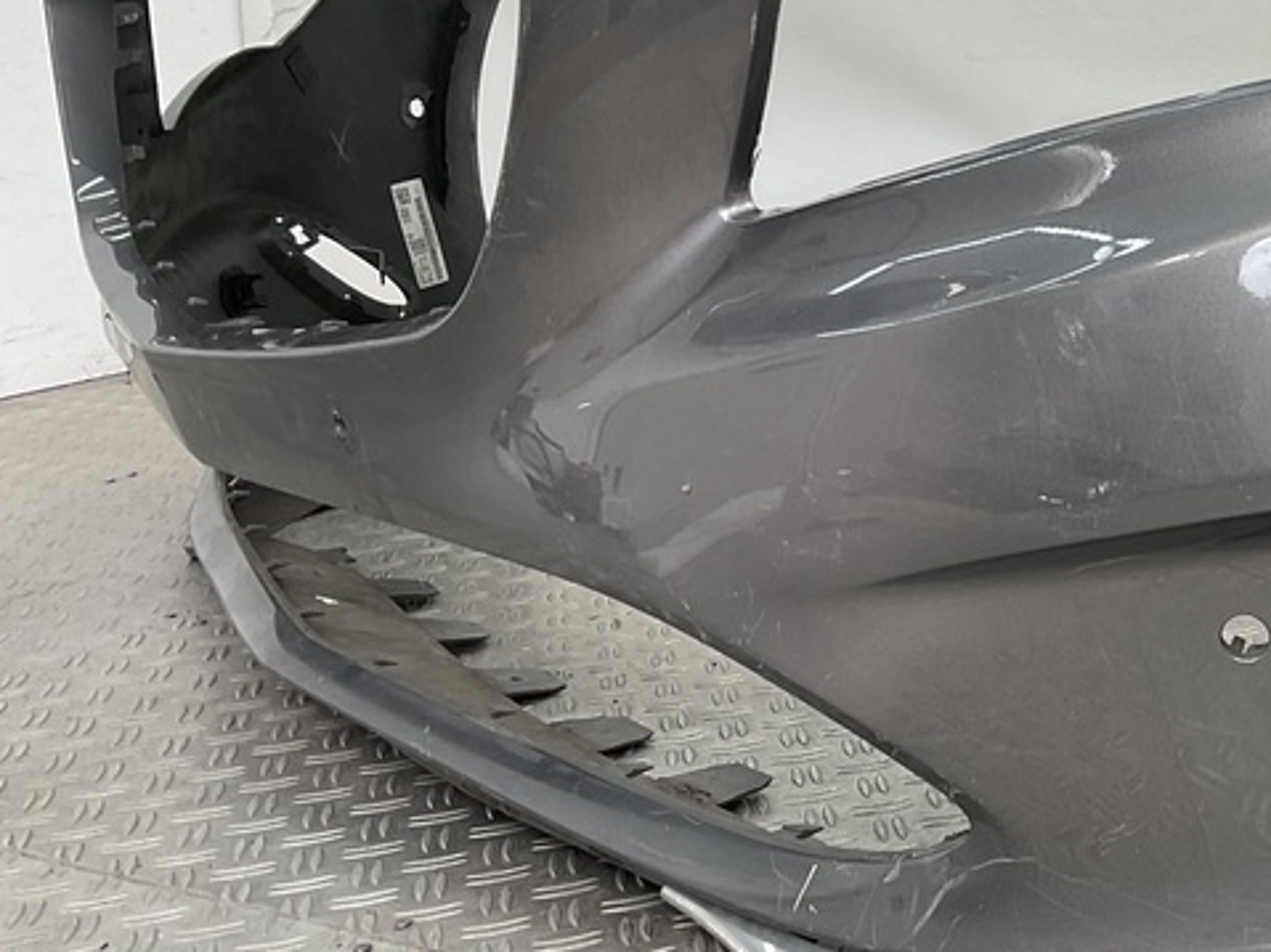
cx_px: 1255
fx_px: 2239
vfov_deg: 23.9
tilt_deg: -10.1
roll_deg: +4.2
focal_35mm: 61
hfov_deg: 29.7
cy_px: 292
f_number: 1.8
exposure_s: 1/120
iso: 20
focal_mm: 3
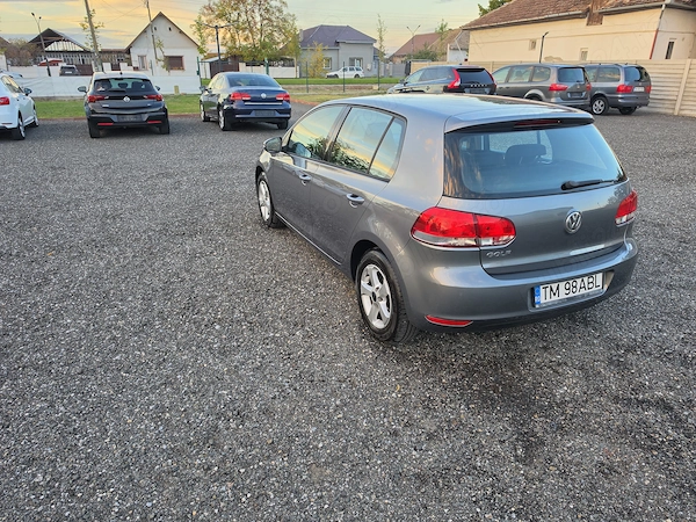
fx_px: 462
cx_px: 348
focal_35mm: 23
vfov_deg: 58.9
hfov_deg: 73.9
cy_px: 261
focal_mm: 6.5
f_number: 1.4
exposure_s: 1/180
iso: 80
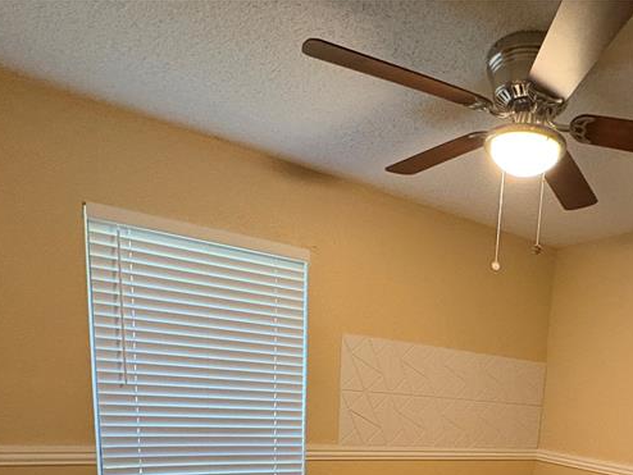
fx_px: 531
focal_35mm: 29
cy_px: 490
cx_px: 475
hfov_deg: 58.4
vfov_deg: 41.1
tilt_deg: -10.8
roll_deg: -4.2
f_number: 2.2
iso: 640
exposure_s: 1/60
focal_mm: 2.22
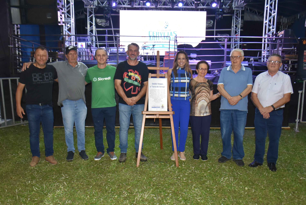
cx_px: 153
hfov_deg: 57.2
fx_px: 281
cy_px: 102
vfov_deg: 40.0
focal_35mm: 33
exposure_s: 1/60
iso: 1000
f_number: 3.5
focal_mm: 22
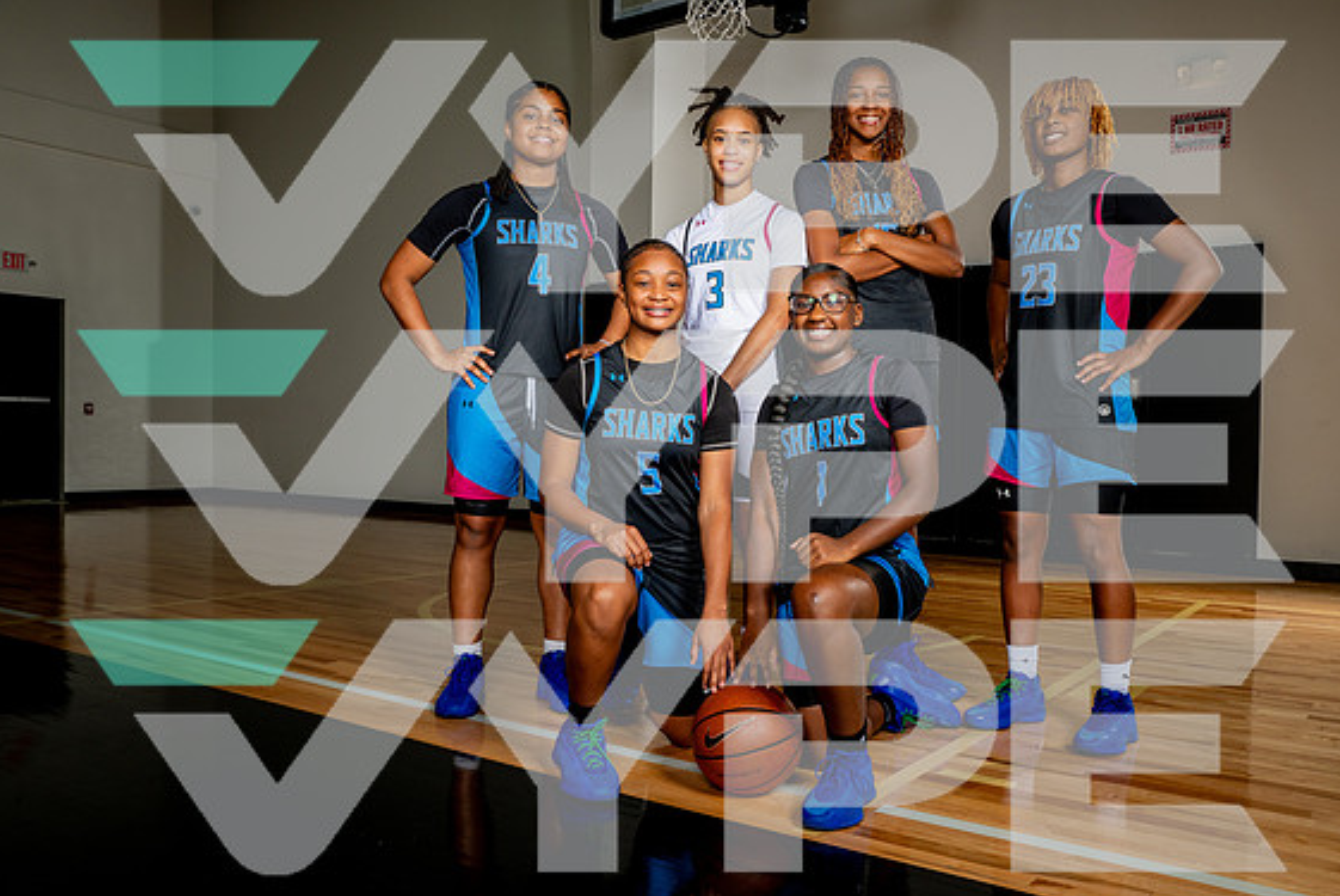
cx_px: 686
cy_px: 458
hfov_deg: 60.2
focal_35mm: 31
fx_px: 1155
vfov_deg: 42.4
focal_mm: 30
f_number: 8
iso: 250
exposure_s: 1/500
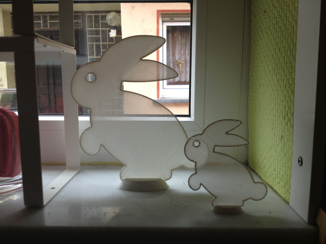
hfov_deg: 52.6
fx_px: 330
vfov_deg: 40.7
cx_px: 163
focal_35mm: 35
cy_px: 122
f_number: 2.4
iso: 50
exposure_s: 1/40
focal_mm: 4.28
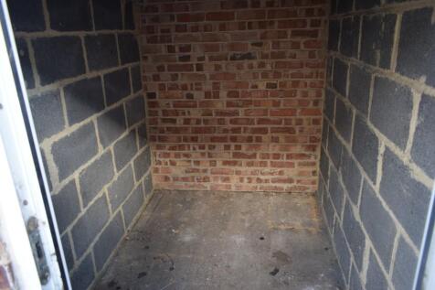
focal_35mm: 27
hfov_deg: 67.4
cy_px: 145
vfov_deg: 47.9
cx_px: 218
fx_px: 326
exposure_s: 1/60
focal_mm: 18
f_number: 4
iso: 400
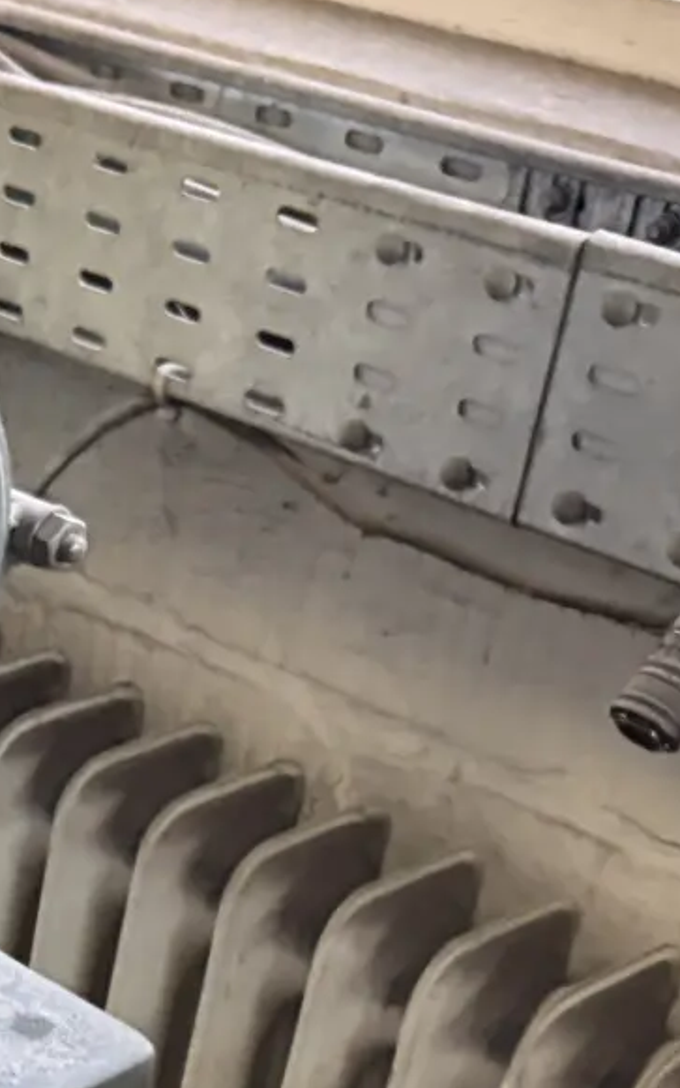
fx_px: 2491
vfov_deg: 23.1
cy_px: 1215
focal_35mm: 84
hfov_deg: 13.7
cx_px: -584
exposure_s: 1/33
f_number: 1.78
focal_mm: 6.76
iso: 800
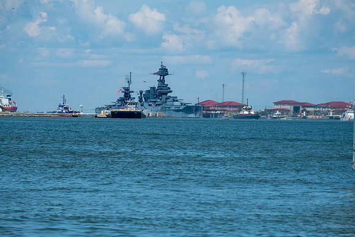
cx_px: 178
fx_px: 3043
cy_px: 118
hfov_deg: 6.7
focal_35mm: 308
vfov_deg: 4.5
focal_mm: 200
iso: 200
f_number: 5.6
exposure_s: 1/1700
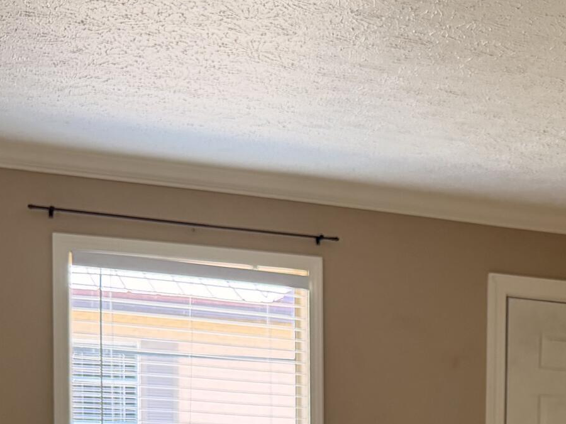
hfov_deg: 22.4
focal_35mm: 80
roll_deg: -1.1
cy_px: 562
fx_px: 1308
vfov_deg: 17.2
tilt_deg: -5.8
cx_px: 688
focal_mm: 6.76
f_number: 1.78
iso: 200
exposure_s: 1/121
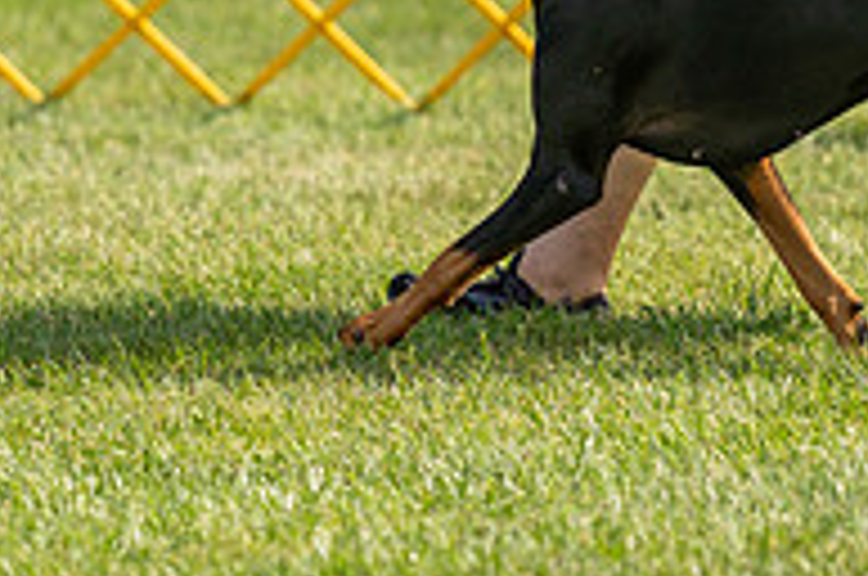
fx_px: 14491
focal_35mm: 602
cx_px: 612
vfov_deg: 2.3
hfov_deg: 3.4
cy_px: -214
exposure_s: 1/1600
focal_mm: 200
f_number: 3.5
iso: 200
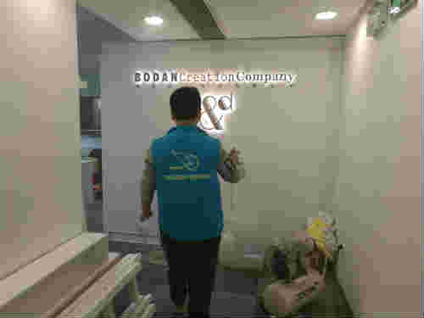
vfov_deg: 51.4
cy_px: 159
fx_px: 331
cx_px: 212
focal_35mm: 27
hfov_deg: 65.3
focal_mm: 4.04
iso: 100
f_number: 2
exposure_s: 1/50
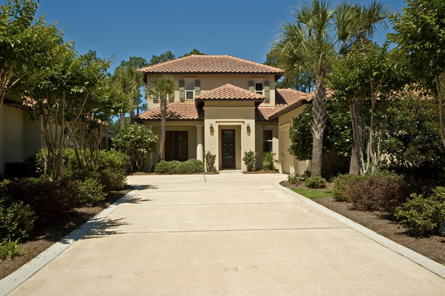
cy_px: 148
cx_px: 222
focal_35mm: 36
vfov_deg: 36.8
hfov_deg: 53.2
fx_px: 445
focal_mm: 24
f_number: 9.5
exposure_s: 1/350
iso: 200
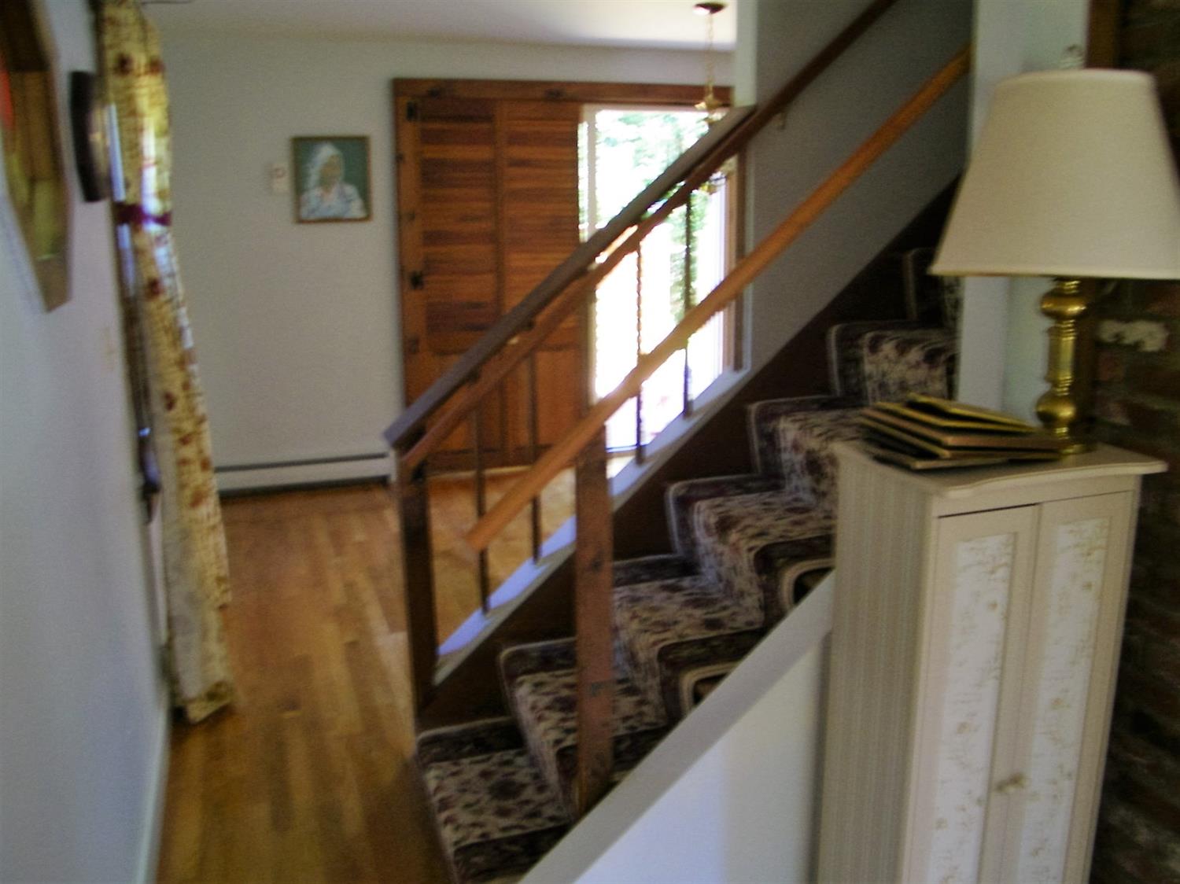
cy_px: 442
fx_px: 954
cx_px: 590
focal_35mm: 28
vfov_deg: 49.7
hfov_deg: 63.5
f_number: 3.5
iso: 80
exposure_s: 1/10
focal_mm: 5
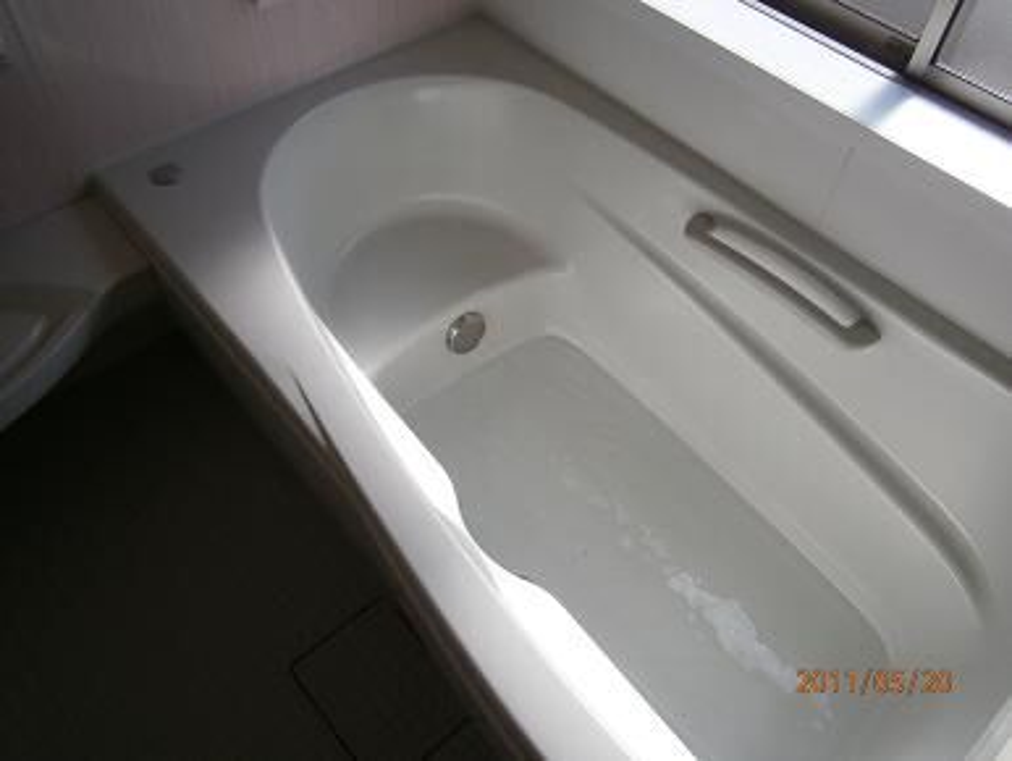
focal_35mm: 26
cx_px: 506
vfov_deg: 53.1
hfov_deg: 67.3
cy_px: 380
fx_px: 761
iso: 80
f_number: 2.8
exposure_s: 1/500
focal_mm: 4.7
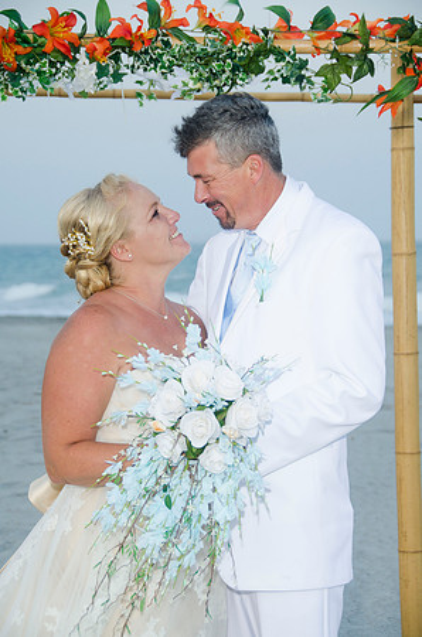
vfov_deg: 21.0
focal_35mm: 98
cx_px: 211
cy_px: 318
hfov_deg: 14.0
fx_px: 1722
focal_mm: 65
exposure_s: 1/100
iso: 100
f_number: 5.6
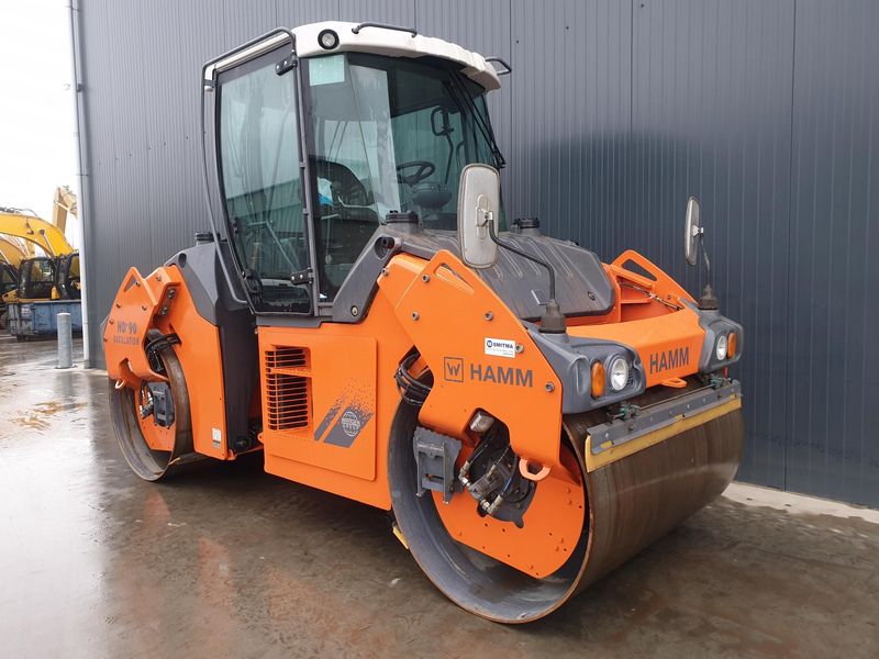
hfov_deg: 67.3
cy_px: 330
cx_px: 440
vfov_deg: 53.1
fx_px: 660
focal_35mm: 26
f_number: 2.4
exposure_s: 1/60
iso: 100
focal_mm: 4.3
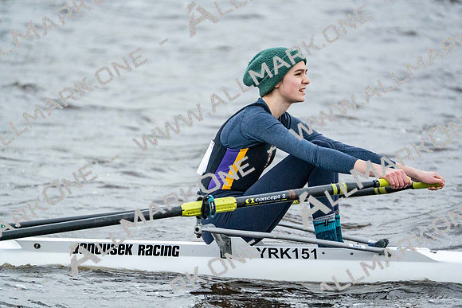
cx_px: 231
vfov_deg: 2.7
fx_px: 6572
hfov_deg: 4.0
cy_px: 154
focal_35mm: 512
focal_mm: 512
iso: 12800
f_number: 6.3
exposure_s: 1/1600
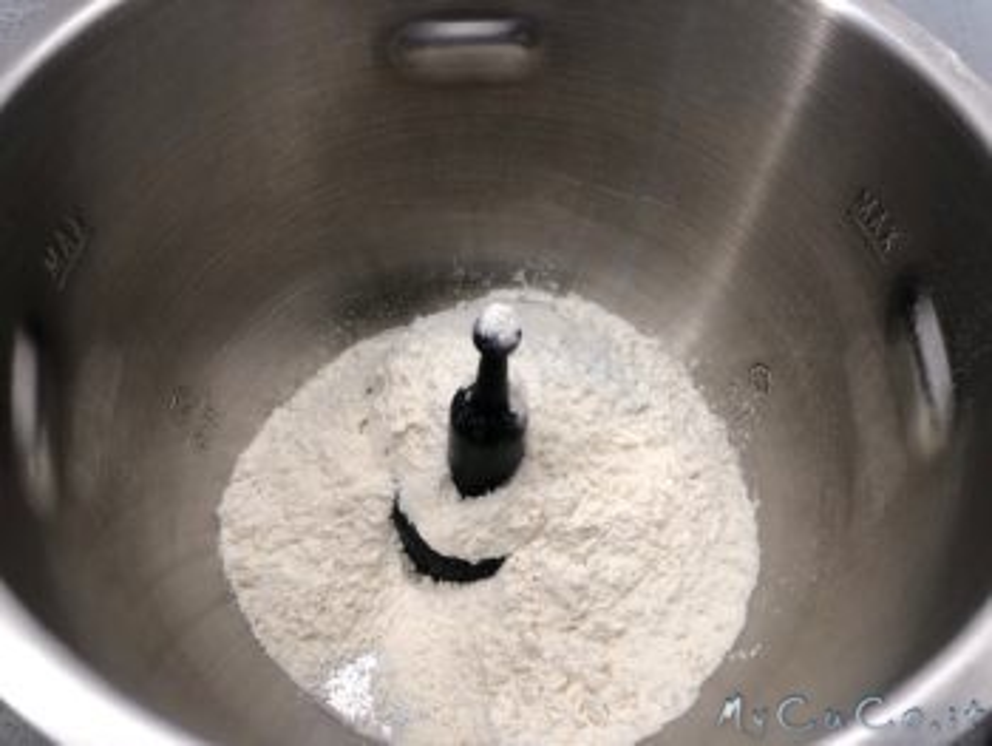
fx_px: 803
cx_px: 496
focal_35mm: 28
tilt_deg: -56.3
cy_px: 373
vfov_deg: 49.8
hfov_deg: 63.4
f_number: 1.8
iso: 32
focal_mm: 4
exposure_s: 1/100
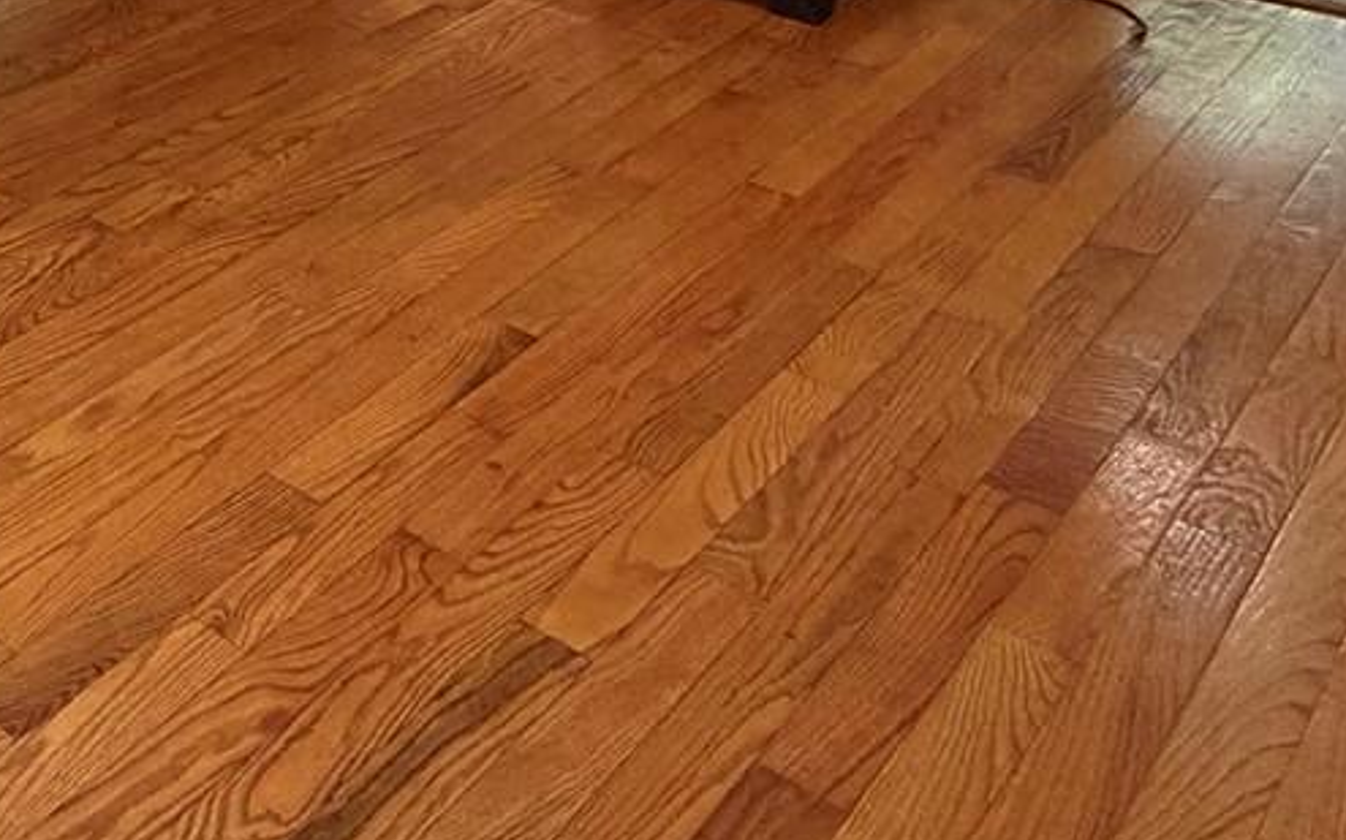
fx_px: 1760
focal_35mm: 48
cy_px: -557
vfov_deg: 20.9
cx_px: -256
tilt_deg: -3.3
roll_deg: +4.0
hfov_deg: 34.0
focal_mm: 2.22
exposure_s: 1/60
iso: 320
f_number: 2.2
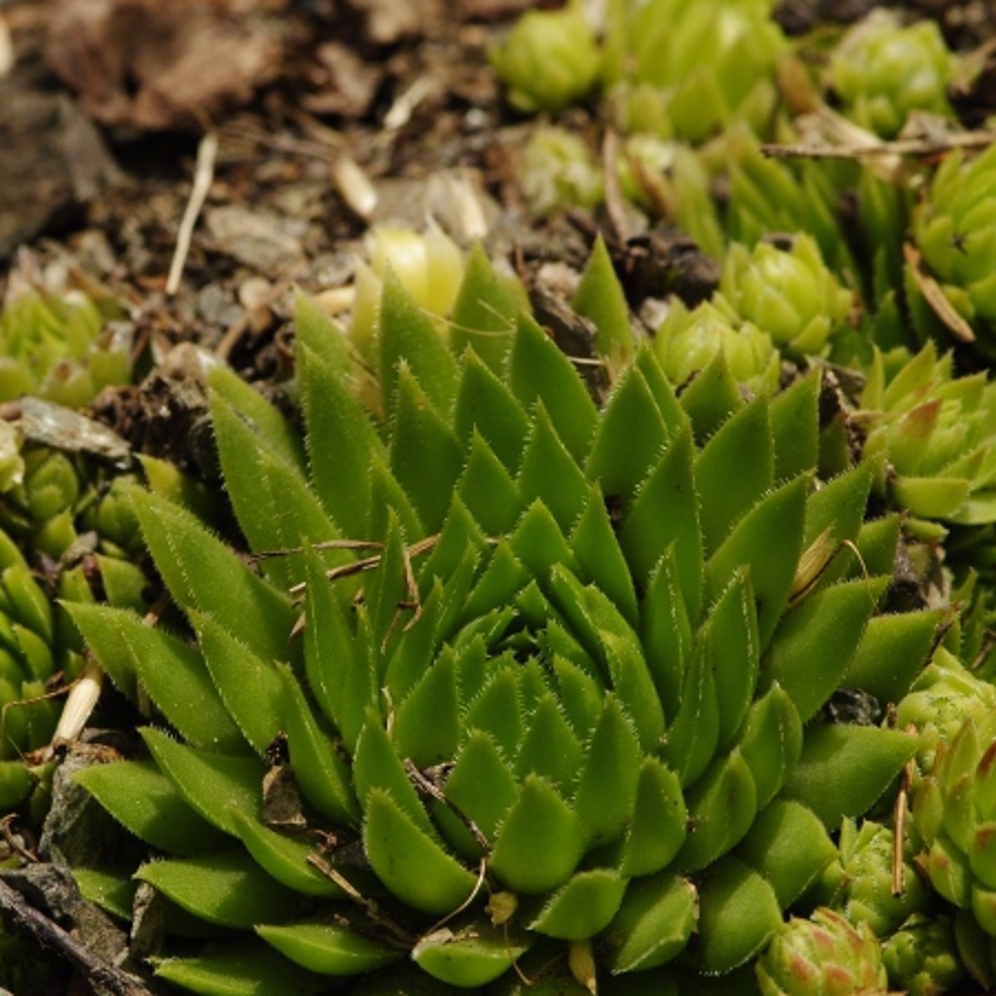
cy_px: 544
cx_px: 151
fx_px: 6275
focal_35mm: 193
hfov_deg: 9.0
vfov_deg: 9.1
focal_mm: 85
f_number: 9
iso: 100
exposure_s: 1/320
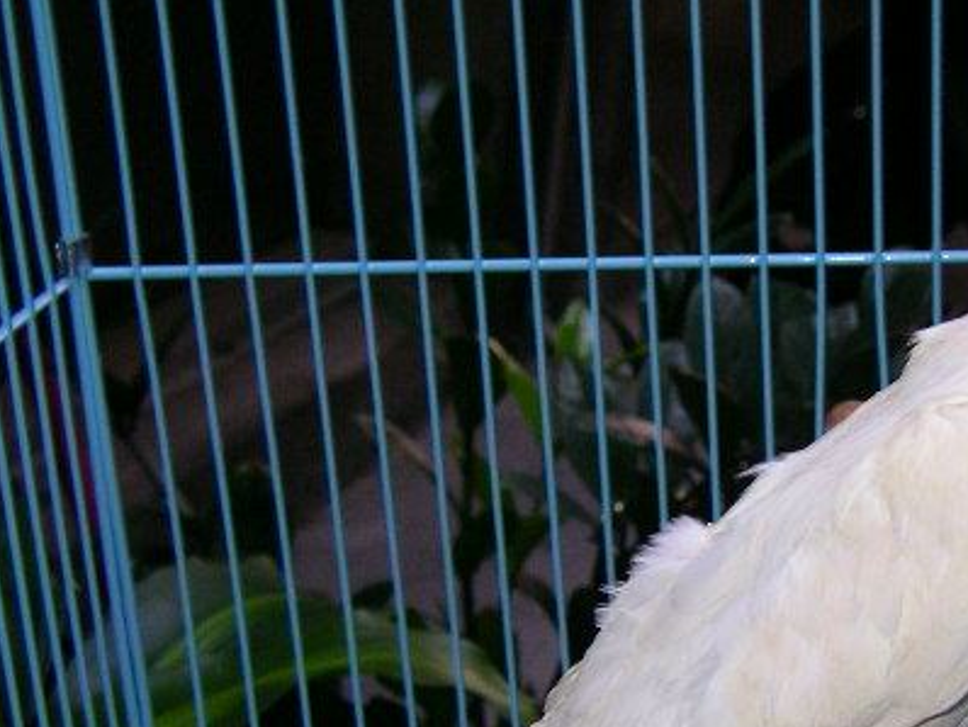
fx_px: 2294
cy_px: 520
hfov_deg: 23.6
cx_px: 698
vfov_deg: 17.9
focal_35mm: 82
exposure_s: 1/41.7
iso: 100
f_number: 3.1
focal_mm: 7.9
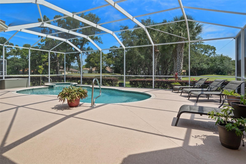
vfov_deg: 61.9
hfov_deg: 84.0
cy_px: 82
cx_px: 123
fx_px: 137
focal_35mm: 20
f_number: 8
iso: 320
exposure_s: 1/640
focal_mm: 20
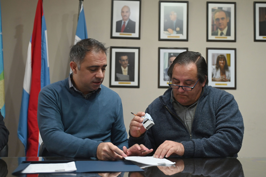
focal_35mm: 40
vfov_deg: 33.3
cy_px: 88
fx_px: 295
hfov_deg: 48.5
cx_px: 133
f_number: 2.8
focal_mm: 40
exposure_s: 1/100
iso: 1600
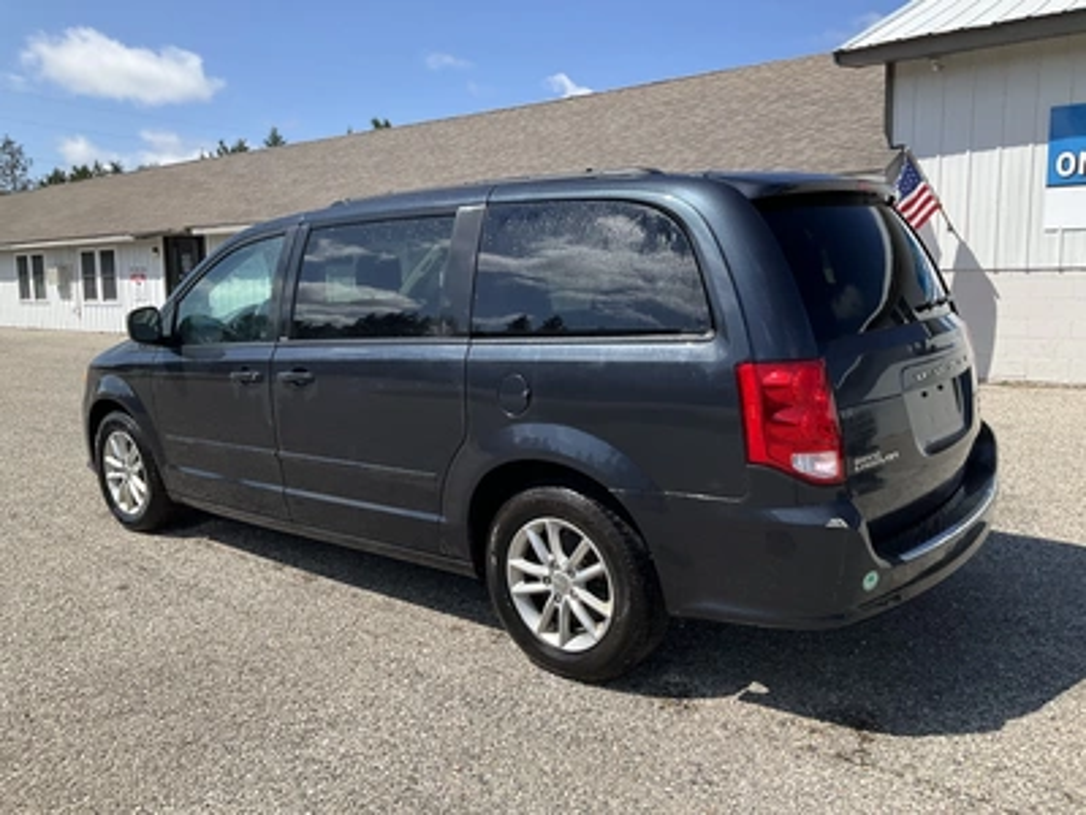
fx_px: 910
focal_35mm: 29
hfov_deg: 61.7
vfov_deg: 48.2
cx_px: 543
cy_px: 408
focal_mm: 3
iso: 25
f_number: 1.8
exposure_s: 1/1534
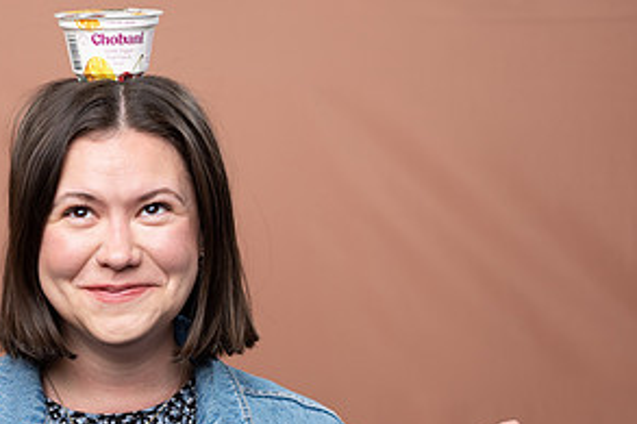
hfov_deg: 18.0
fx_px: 1998
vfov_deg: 12.0
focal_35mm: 113
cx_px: 146
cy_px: 366
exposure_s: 1/160
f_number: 4
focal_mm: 57
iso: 320
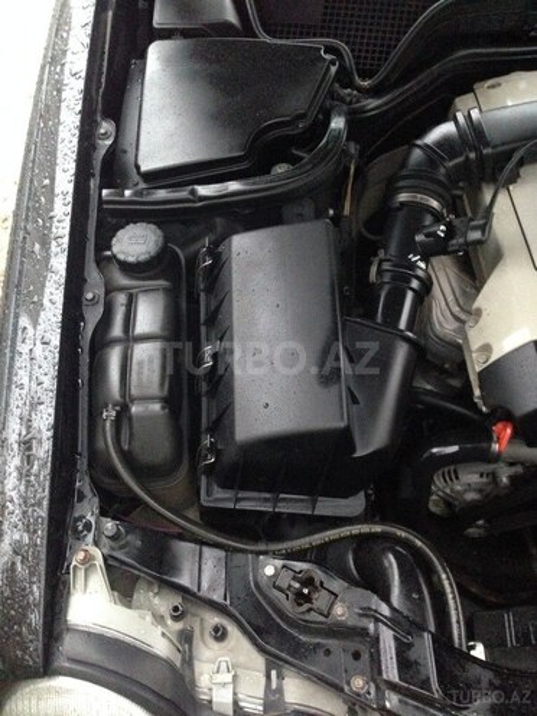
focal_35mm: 33
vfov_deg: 55.4
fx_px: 683
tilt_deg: -50.8
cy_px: 358
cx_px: 268
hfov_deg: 42.9
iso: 640
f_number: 2.4
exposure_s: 1/15
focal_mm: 4.12
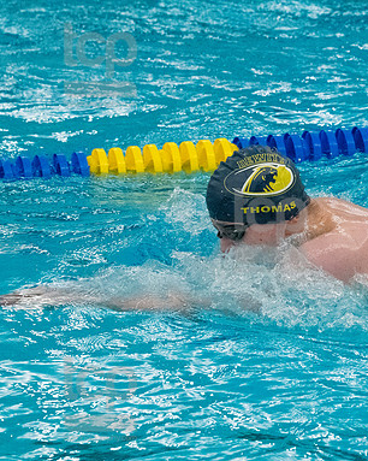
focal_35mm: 213
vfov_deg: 9.1
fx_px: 2902
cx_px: 271
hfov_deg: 7.2
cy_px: 231
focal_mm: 100
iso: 10000
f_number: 5
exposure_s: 1/1250
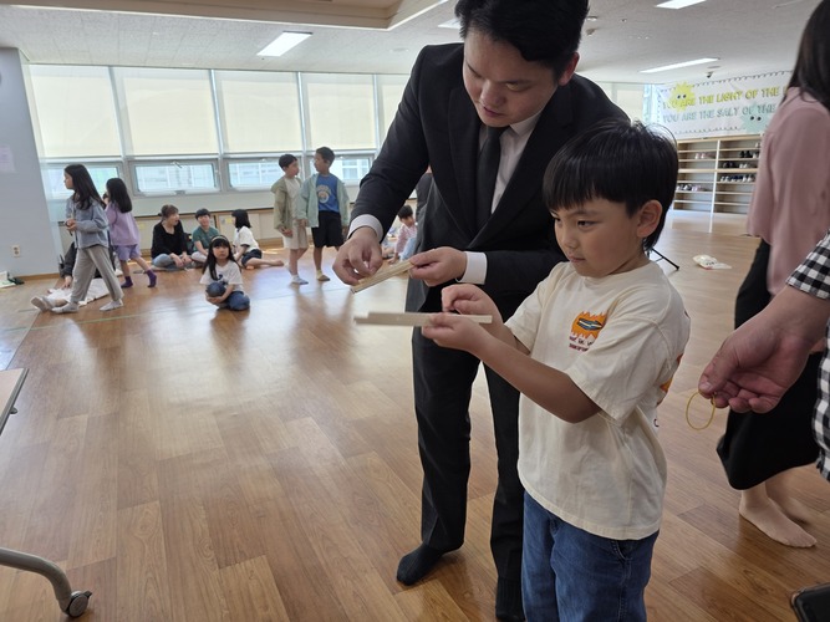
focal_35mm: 23
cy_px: 311
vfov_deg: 58.9
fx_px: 551
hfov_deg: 73.9
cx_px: 415
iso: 64
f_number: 1.7
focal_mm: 6.3
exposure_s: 1/120
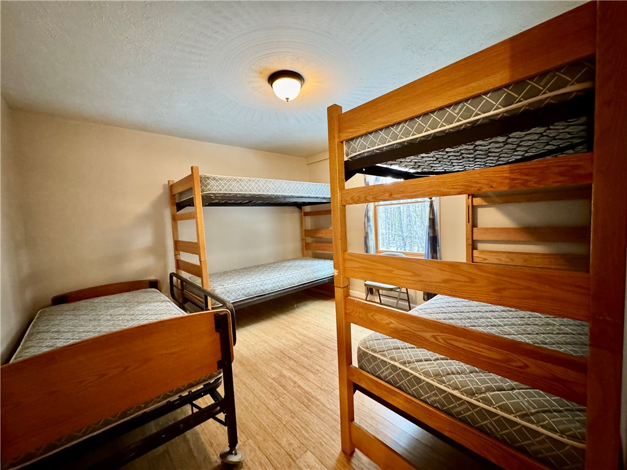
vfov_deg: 85.7
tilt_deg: -4.1
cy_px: 235
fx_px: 254
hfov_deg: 102.1
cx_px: 314
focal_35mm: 14
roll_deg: +2.5
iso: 1250
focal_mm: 2.22
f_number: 2.2
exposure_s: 1/30
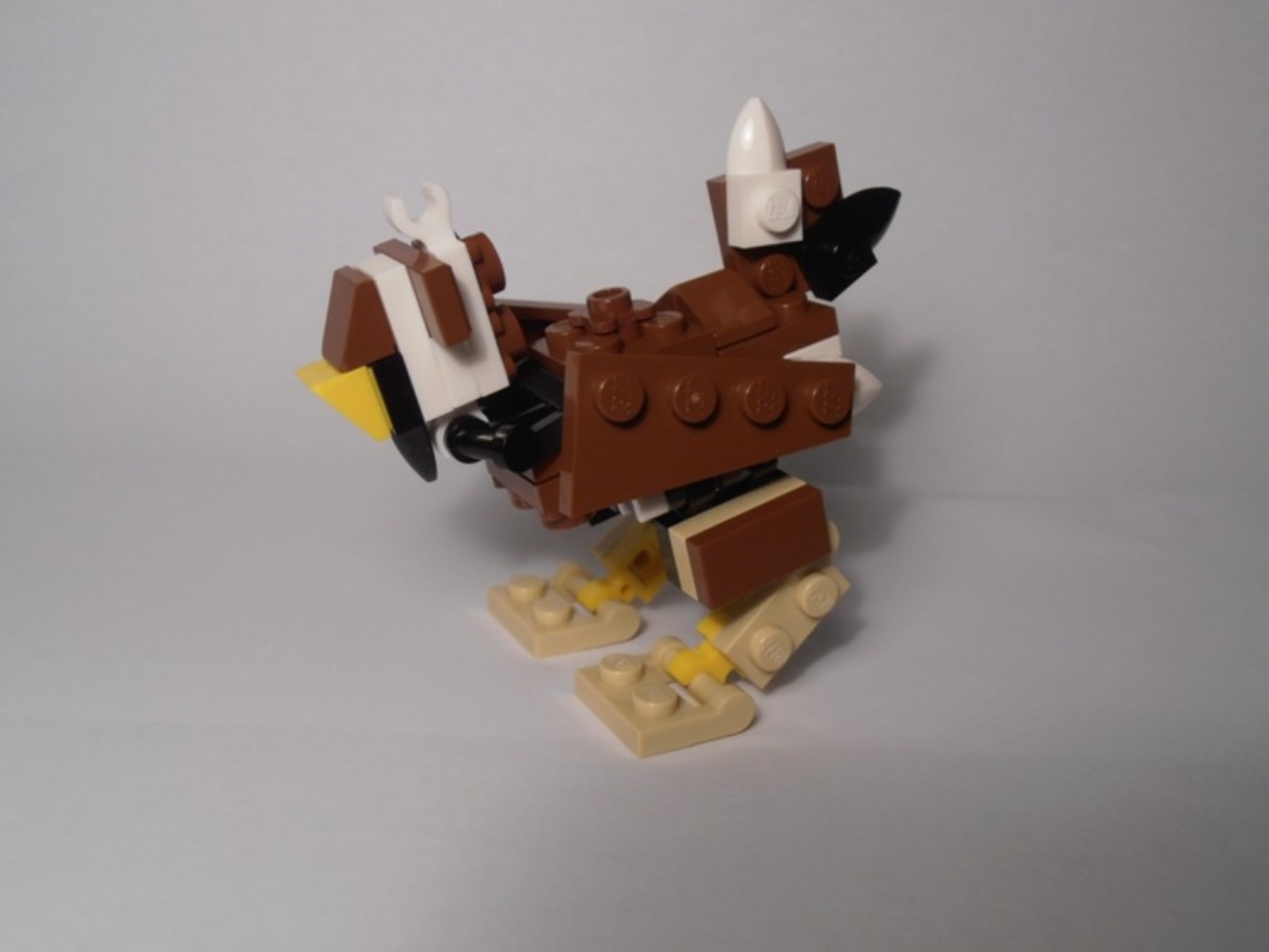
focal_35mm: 37
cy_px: 476
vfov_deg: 38.7
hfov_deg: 50.1
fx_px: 1356
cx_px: 634
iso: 80
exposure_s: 1/40
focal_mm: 6.61
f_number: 3.9
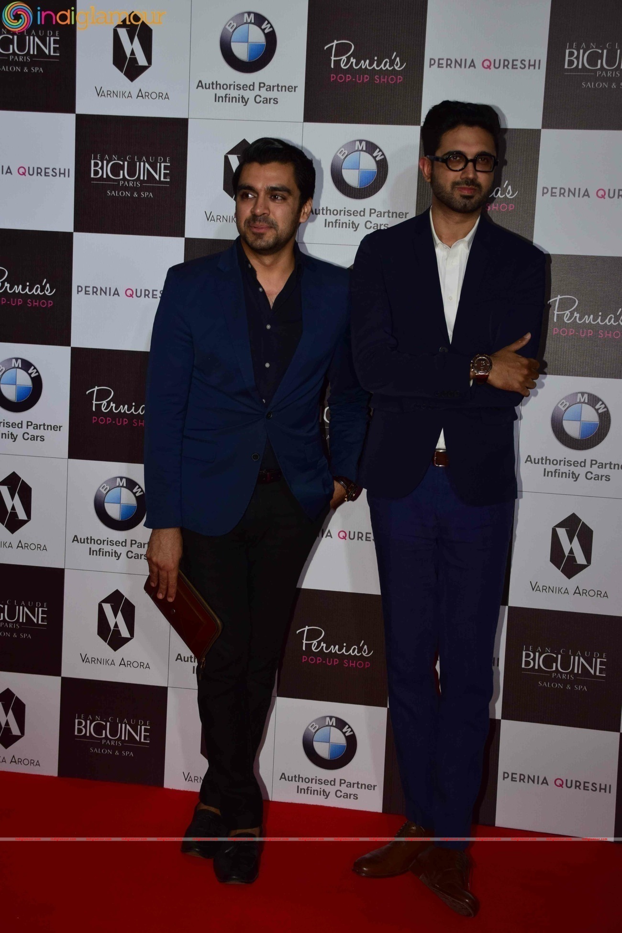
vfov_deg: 35.1
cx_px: 311
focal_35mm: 57
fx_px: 1477
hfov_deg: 23.8
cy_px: 466
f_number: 5.6
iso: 400
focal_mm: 38
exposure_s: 1/160
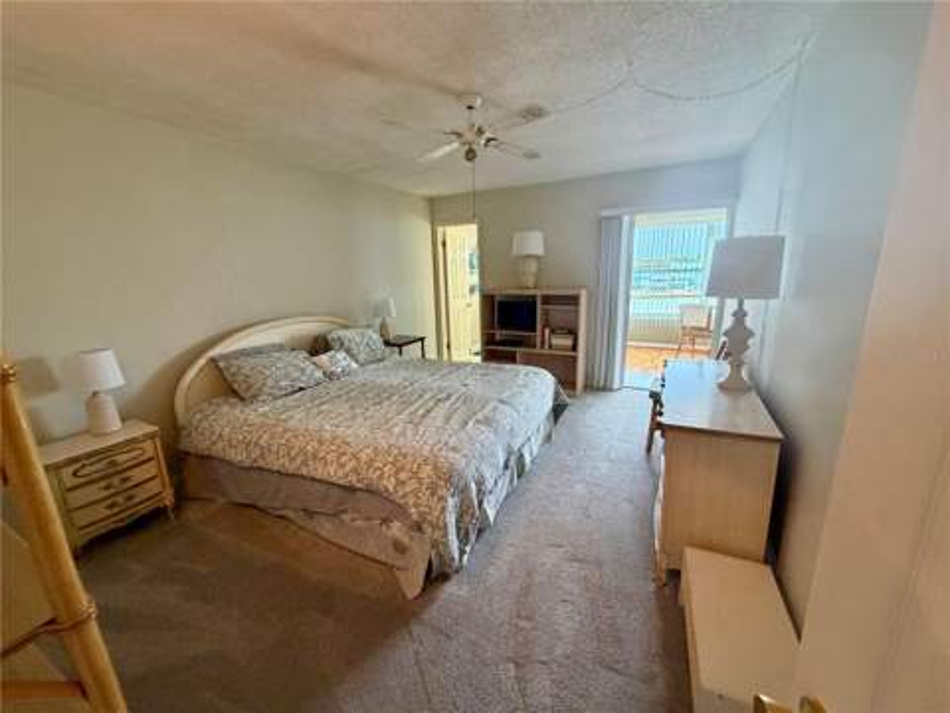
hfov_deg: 102.1
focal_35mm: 14
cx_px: 475
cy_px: 356
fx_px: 384
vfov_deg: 85.7
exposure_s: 1/60
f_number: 2.2
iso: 320
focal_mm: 2.22
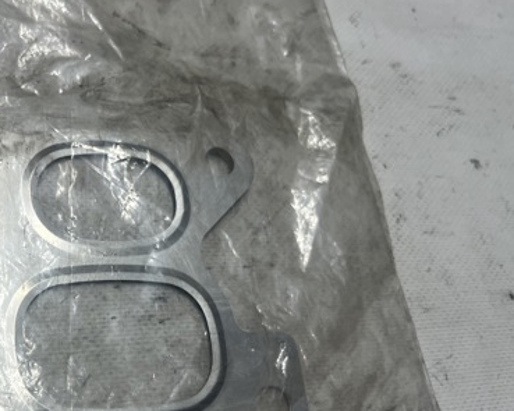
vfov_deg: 33.8
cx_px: 95
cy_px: 272
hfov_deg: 40.1
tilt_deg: -64.5
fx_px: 669
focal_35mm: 44
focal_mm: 5.7
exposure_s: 1/100
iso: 50
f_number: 1.5
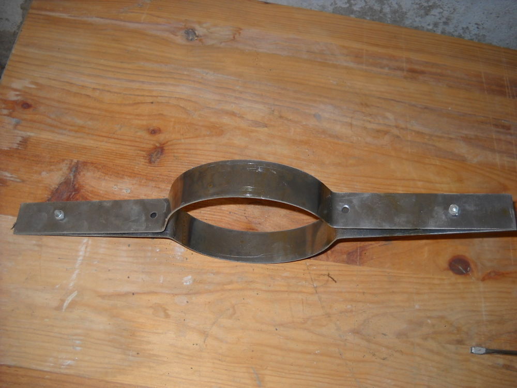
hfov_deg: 45.8
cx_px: 258
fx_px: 612
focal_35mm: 41
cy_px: 194
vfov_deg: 35.1
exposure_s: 1/30
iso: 64
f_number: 3.1
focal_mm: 6.72
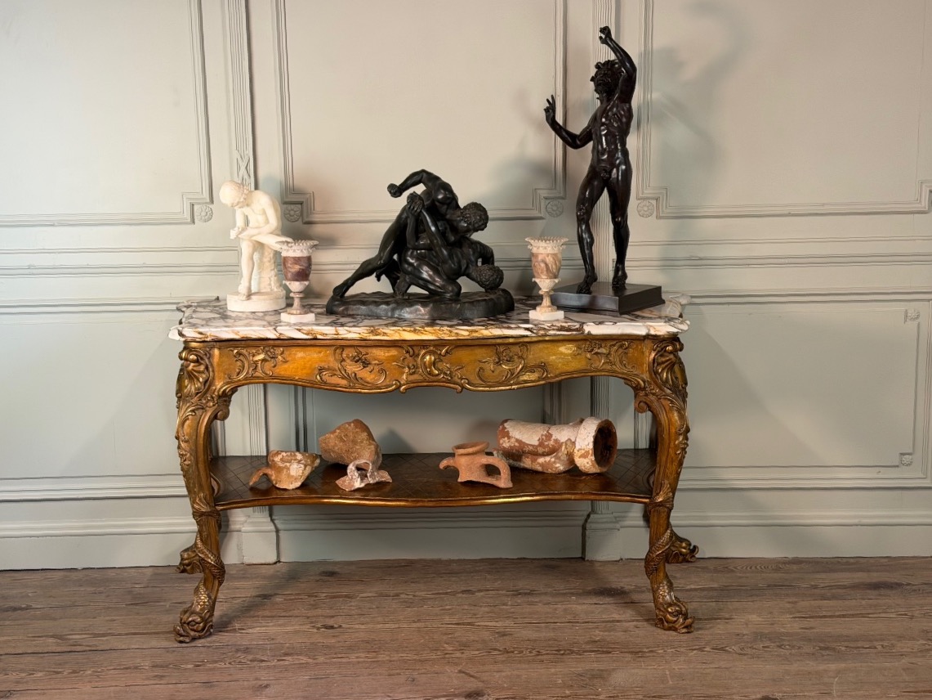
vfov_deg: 30.3
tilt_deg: -9.7
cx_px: 466
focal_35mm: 48
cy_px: 350
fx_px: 1292
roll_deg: -0.9
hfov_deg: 39.7
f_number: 1.78
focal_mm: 6.76
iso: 160
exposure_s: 1/50
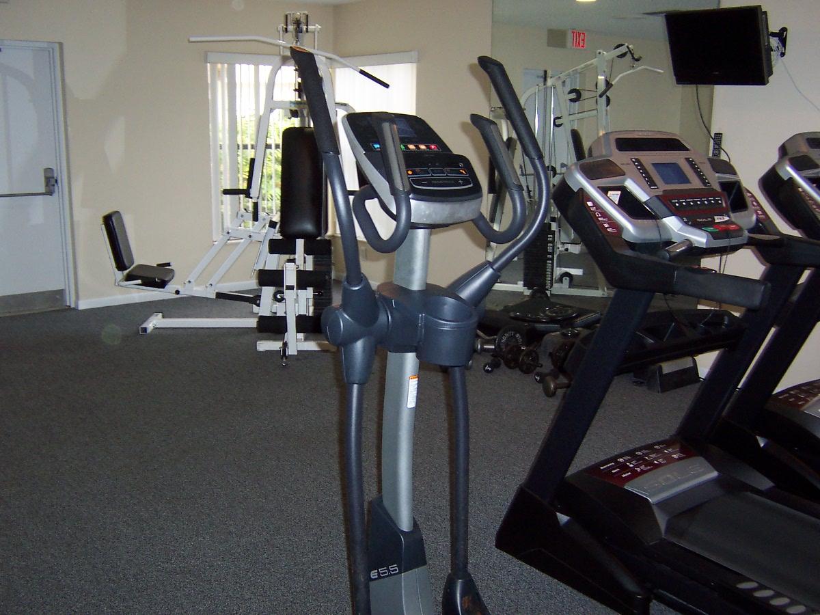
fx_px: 853
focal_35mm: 36
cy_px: 308
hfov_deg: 51.4
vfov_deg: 39.7
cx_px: 410
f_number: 2.8
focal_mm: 5.6
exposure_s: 1/60
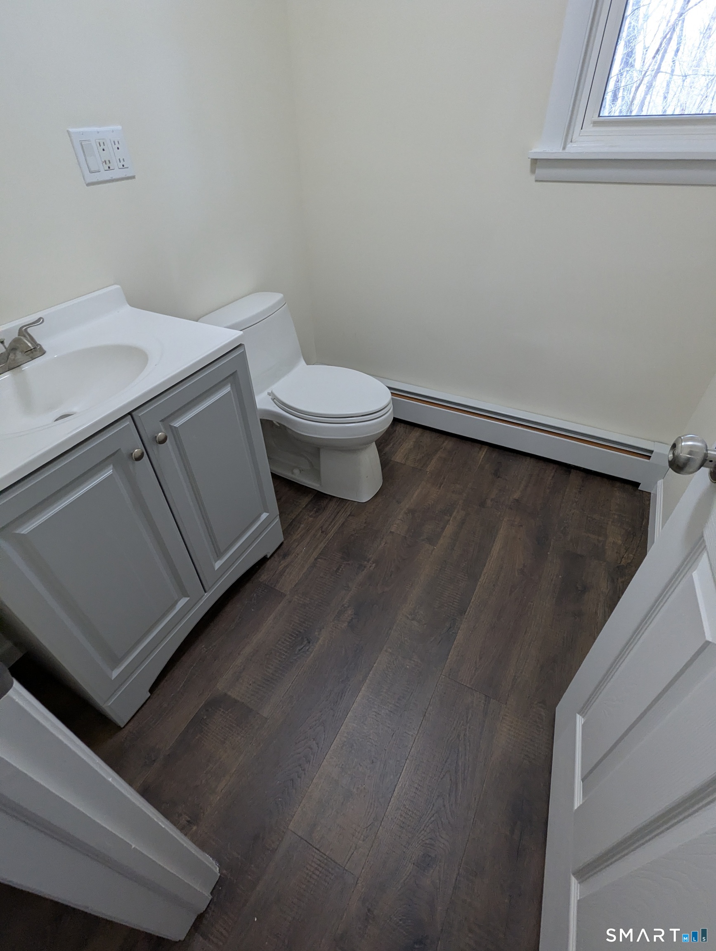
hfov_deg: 78.3
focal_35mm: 16
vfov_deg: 94.4
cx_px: 358
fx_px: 440
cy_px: 476
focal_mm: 2.35
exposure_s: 1/69.8
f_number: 2.2
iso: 161
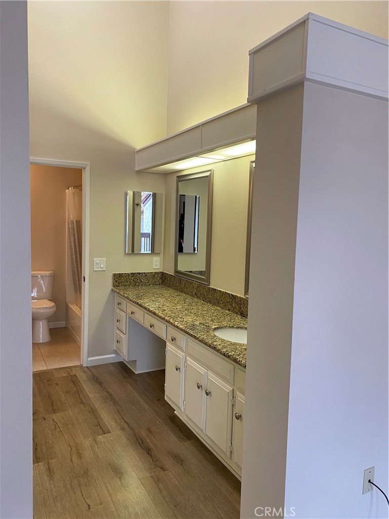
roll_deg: -3.1
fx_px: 390
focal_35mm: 26
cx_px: 194
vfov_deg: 67.3
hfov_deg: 53.1
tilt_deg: -4.1
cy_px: 260
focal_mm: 4.25
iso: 100
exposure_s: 1/60
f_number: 1.8
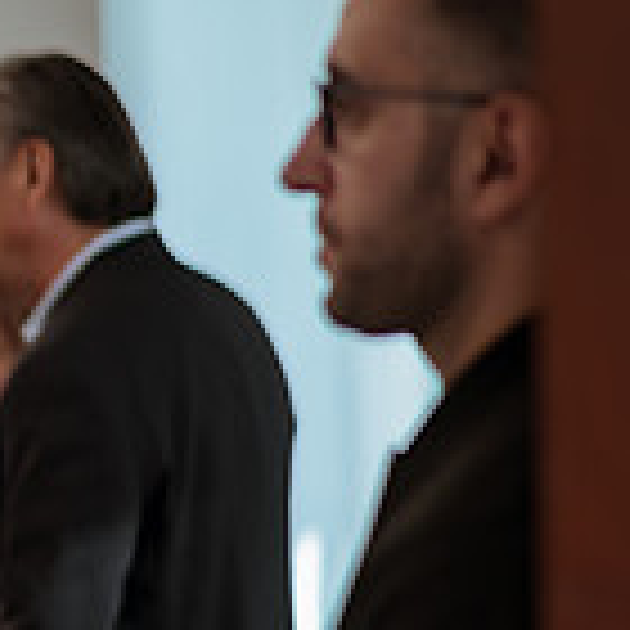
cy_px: 385
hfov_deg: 8.3
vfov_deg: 8.6
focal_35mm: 204
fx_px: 4200
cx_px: -513
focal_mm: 58
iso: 200
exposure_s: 1/320
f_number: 1.4
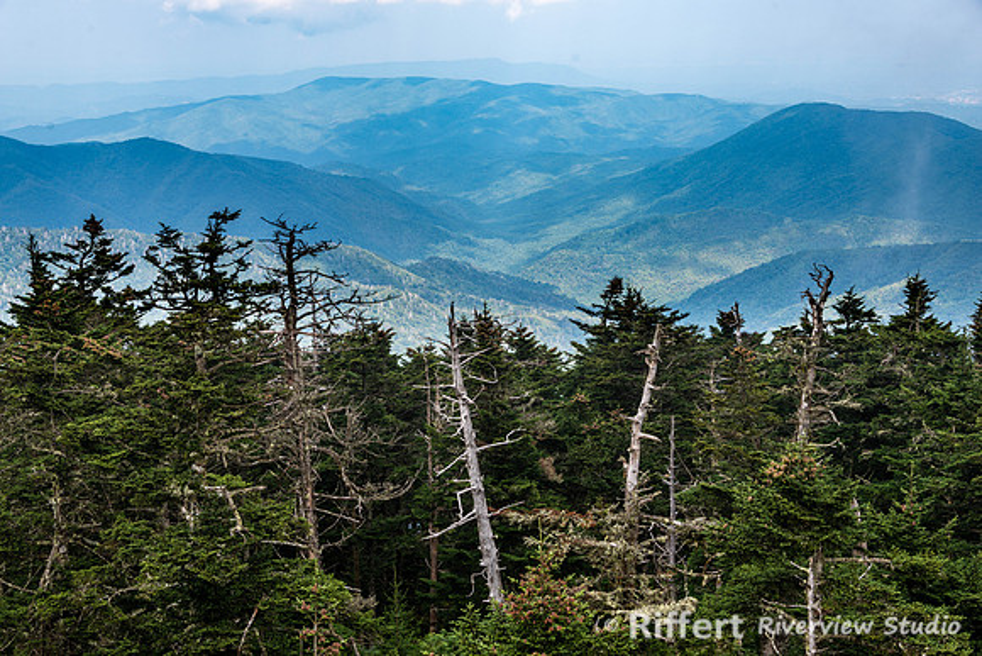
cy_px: 328
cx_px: 491
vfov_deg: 21.9
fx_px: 1692
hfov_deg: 32.4
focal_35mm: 62
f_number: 8
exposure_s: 1/125
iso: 100
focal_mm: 62
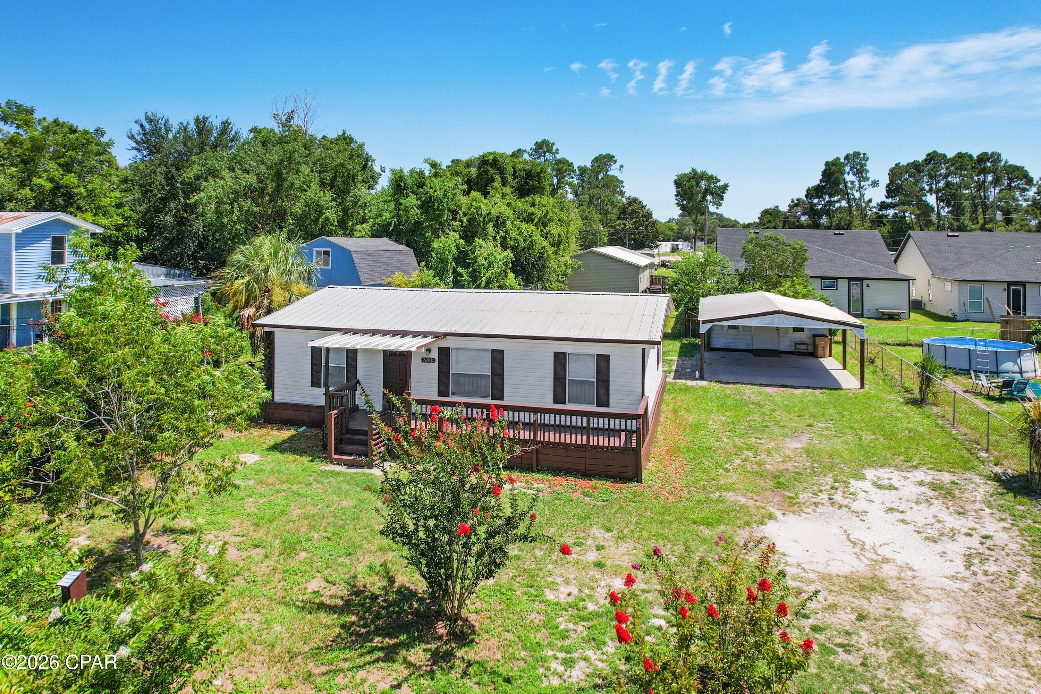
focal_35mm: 22
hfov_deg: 78.6
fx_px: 636
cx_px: 520
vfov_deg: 57.2
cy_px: 347
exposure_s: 1/1250
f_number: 2.8
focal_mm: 8.38
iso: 100
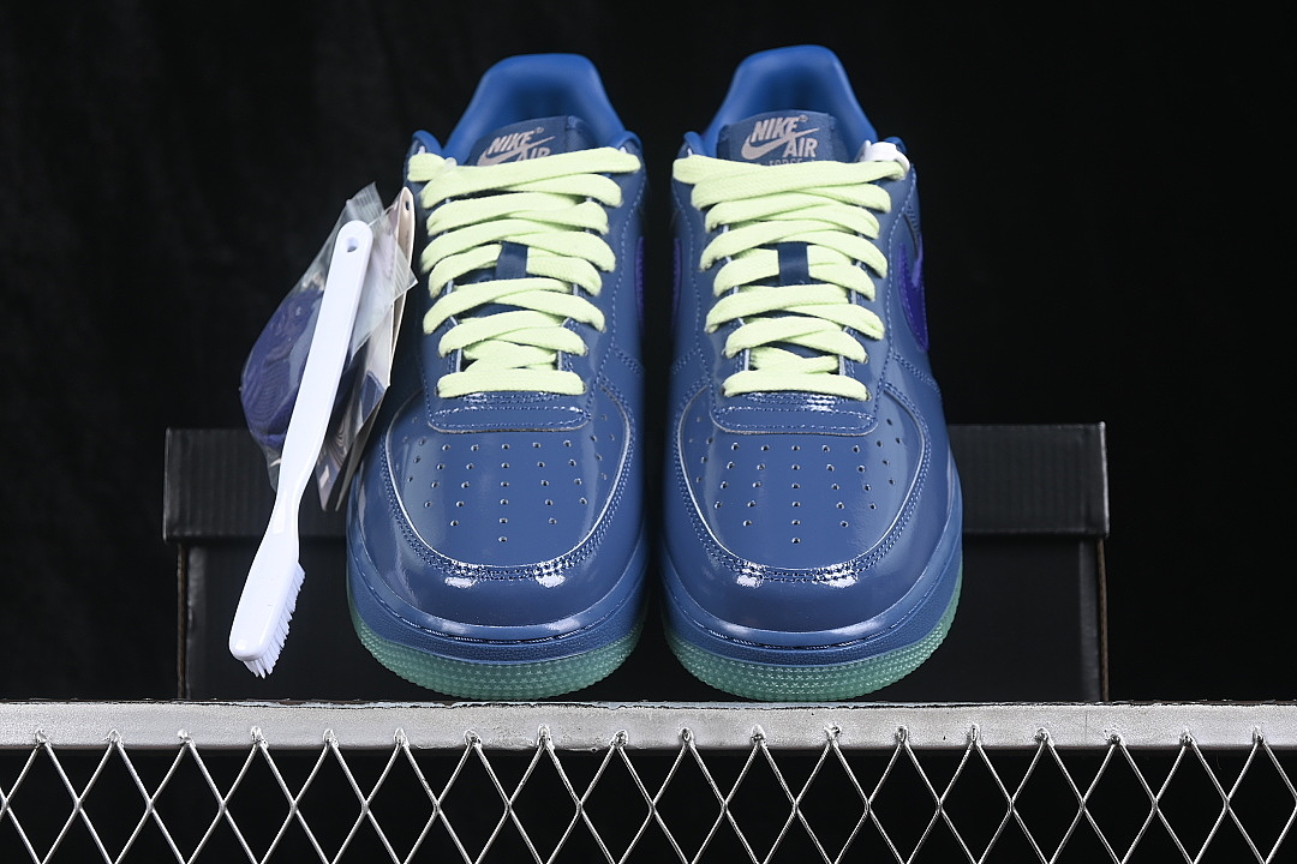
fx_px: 2702
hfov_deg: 27.0
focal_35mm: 75
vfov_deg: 18.2
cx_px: 648
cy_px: 432
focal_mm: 50
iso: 160
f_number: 6.3
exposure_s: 1/60
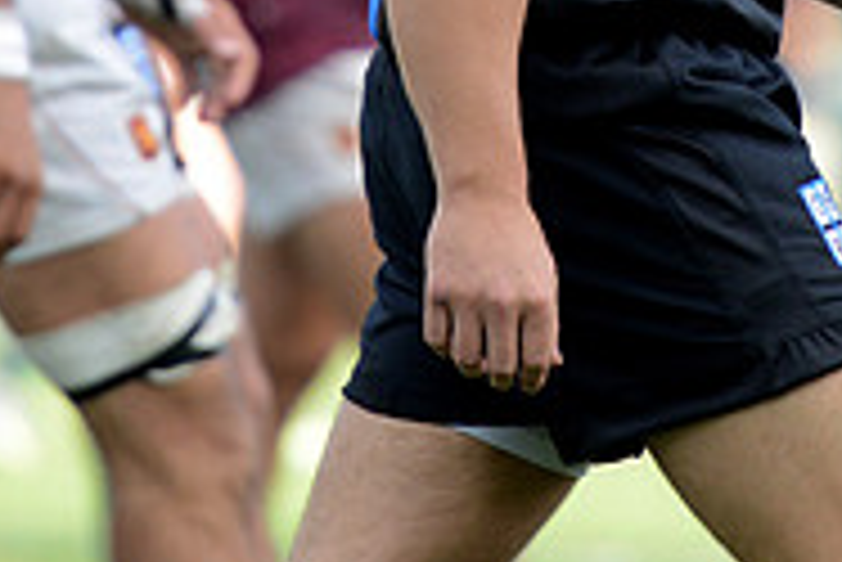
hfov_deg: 2.5
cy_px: -263
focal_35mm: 836
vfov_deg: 1.6
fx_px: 19568
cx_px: 536
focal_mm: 270
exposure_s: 1/640
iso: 800
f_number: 4
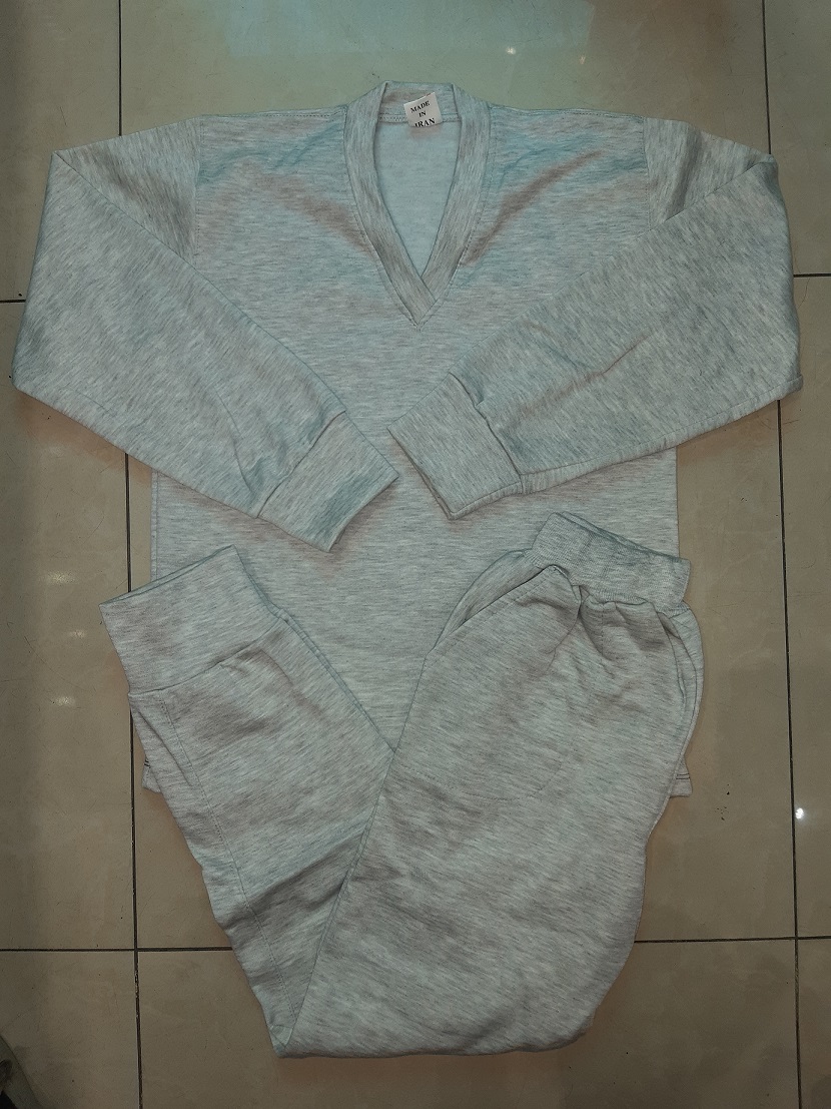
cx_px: 416
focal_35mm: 26
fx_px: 832
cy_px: 554
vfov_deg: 67.3
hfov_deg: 53.1
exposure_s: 1/50
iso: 100
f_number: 1.7
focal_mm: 3.92
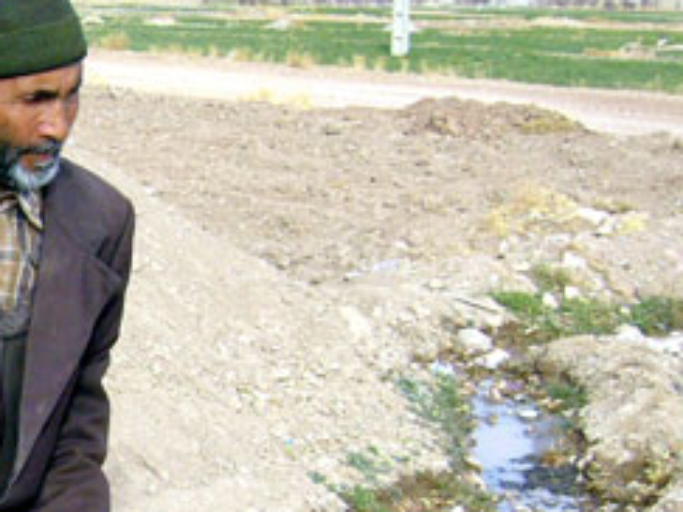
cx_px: -197
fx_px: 1992
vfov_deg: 14.4
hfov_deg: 18.2
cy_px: 525
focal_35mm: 101
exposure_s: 1/200
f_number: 5.6
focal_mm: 5.8
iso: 80
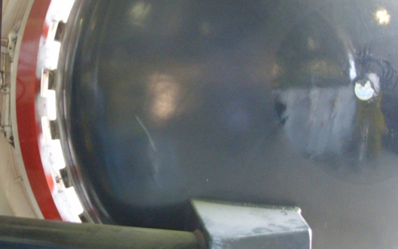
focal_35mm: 78
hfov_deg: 26.0
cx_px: 75
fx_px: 846
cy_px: 124
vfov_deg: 16.7
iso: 300
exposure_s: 1/14
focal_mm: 6.3
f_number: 2.8
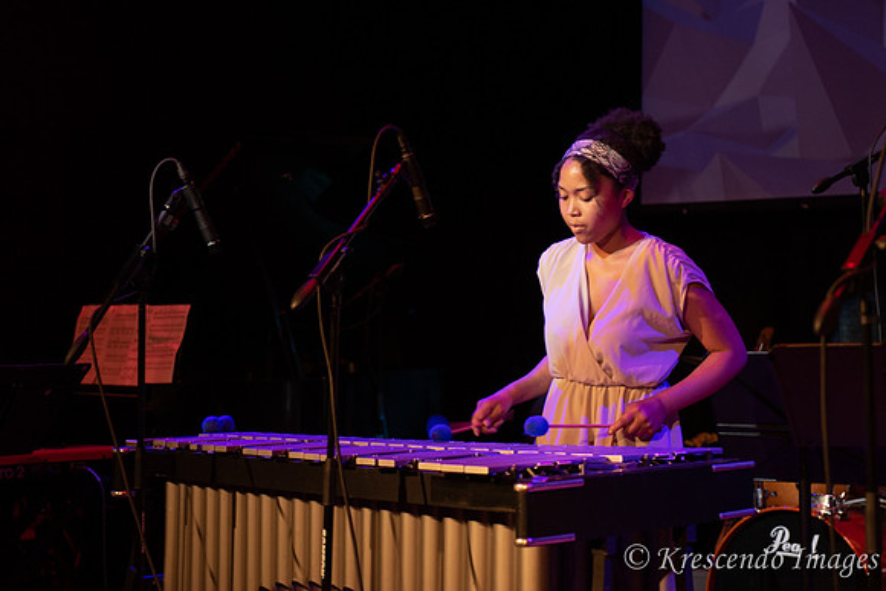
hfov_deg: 24.7
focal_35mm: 82
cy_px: 244
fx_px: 2022
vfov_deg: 16.6
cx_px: 450
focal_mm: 70
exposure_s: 1/125
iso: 1600
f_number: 2.8
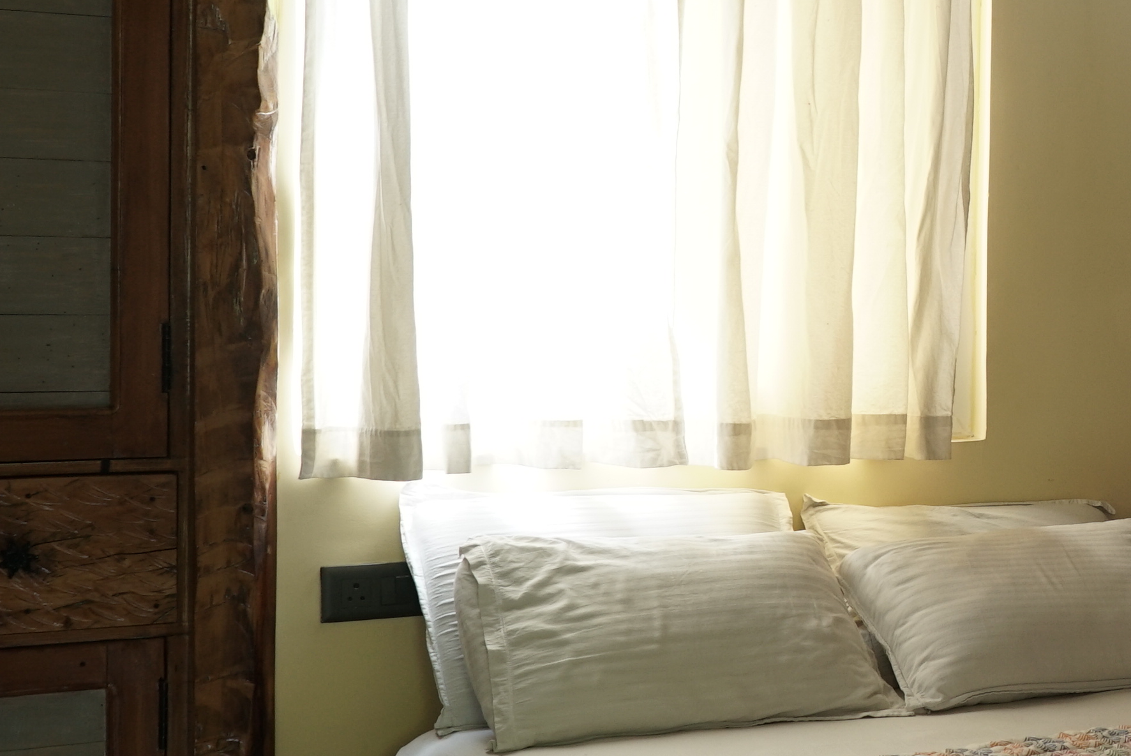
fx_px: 2106
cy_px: 366
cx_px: 1139
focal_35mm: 67
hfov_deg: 28.2
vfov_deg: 20.3
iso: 640
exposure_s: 1/50
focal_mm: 28
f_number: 5.6
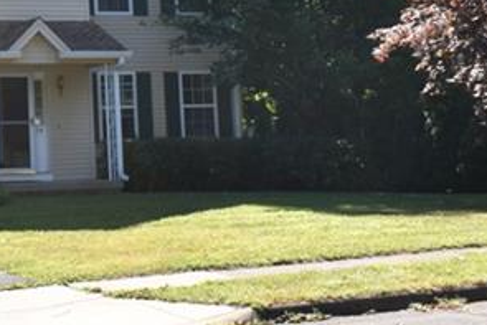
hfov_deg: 18.7
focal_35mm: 104
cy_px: -114
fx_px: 1408
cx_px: -69
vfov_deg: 12.7
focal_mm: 20
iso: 160
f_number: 8
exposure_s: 1/250
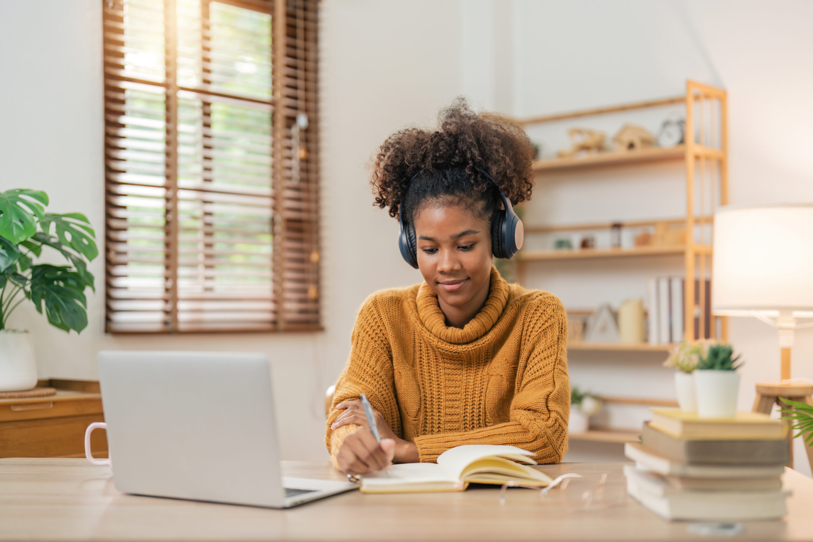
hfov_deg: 39.6
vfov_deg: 27.0
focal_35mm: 50
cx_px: 406
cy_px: 271
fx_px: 1129
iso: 100
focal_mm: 50
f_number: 1.2
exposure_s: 1/200
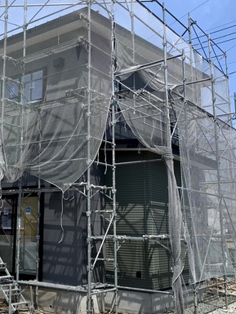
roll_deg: -0.8
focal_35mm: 45
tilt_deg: +11.6
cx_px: 52
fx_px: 409
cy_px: 146
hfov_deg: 31.5
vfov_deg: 42.0
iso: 25
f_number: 1.8
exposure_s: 1/2160
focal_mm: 4.25
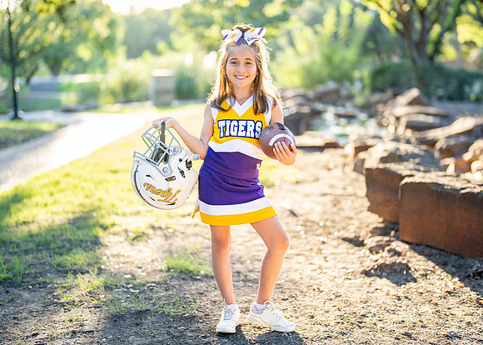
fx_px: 818
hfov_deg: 32.9
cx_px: 247
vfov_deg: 23.8
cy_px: 172
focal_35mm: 60
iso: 250
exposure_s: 1/800
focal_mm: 50
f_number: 1.2
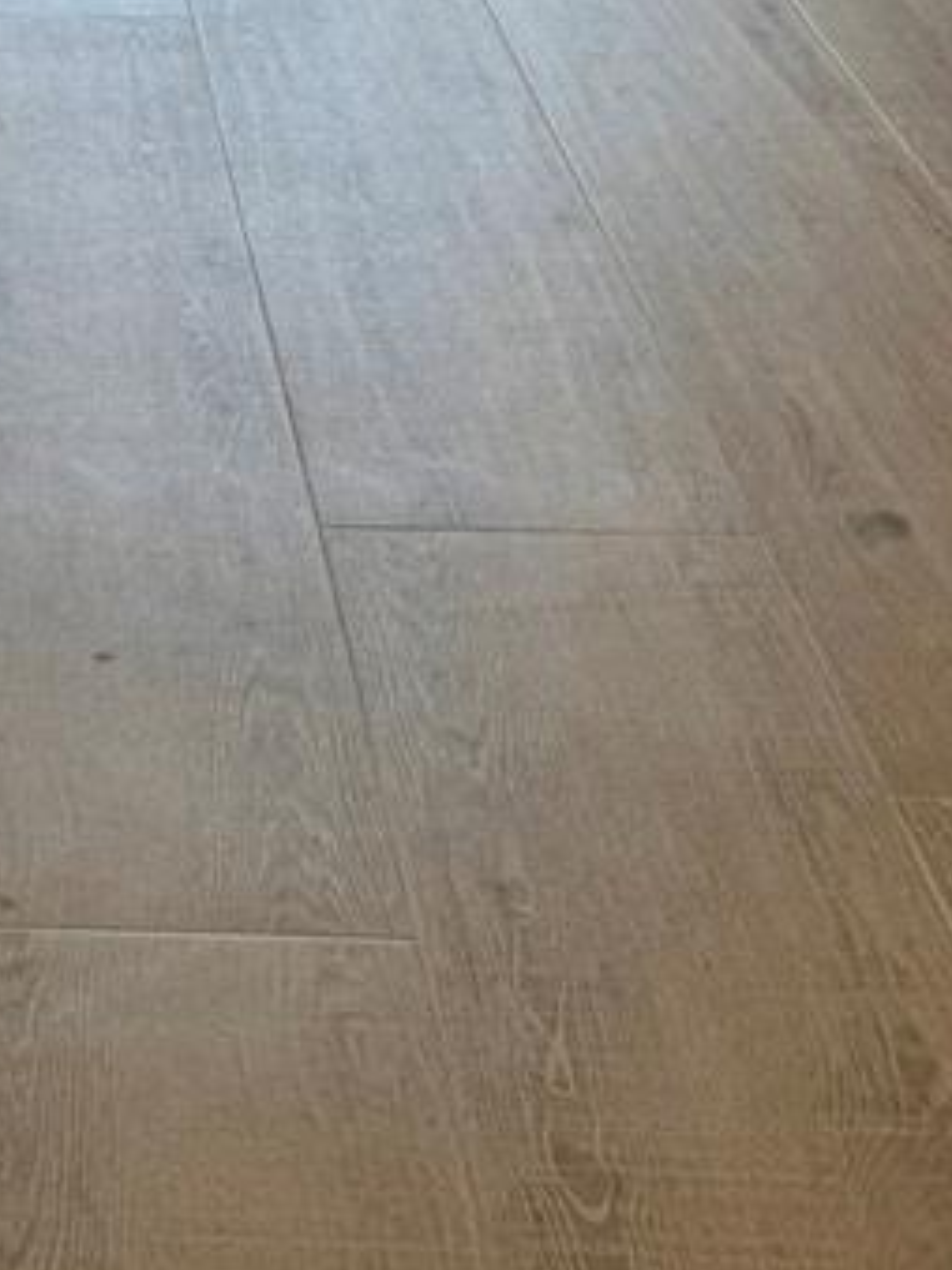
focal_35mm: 85
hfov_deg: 16.1
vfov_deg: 21.1
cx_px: -412
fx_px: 3119
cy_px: -337
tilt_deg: -14.0
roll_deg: +2.2
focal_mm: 6.86
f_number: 1.78
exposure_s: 1/120
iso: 100
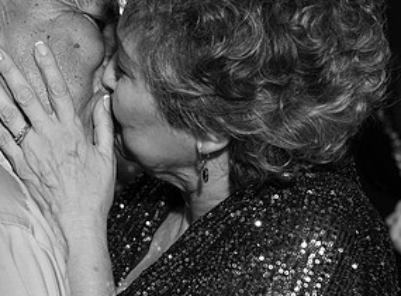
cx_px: 57
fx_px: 1255
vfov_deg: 13.4
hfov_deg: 17.9
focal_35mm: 109
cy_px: 158
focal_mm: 50
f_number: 5
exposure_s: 1/125
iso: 125
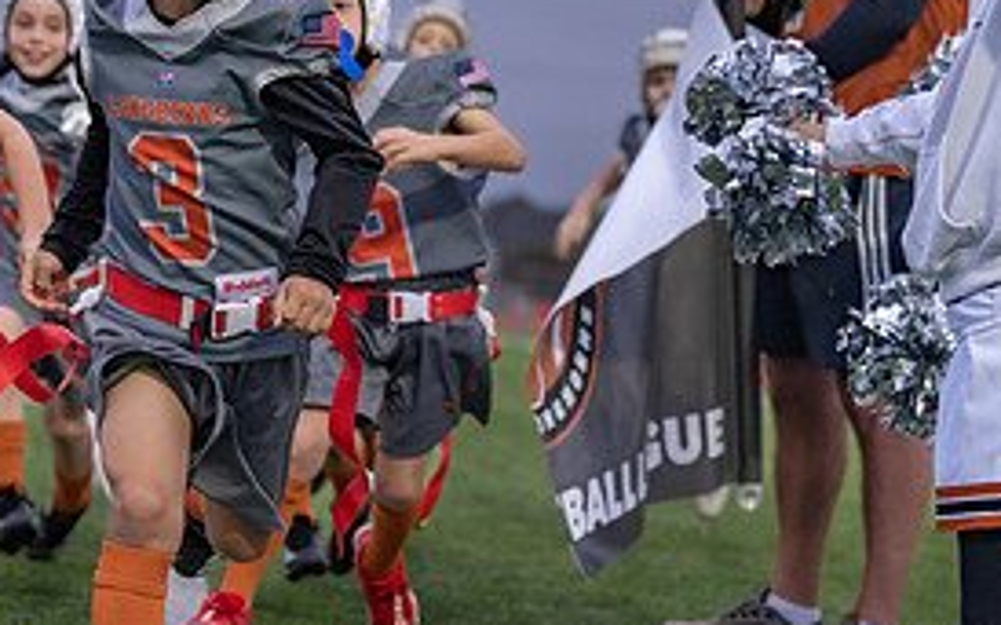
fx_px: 4418
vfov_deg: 8.1
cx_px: 216
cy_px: 208
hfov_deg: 12.9
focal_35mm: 162
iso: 1000
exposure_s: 1/1000
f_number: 2.8
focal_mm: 70
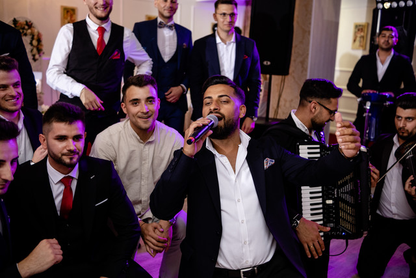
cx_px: 208
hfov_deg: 54.4
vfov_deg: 37.9
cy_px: 139
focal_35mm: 35
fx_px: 405
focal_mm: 23
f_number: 2
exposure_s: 1/200
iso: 640
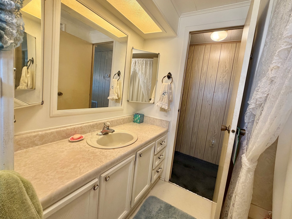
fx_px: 127
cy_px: 105
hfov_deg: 98.1
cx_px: 154
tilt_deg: -6.2
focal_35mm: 15
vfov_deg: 81.7
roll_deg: -6.4
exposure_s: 1/120
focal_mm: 2.22
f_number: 2.2
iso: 200
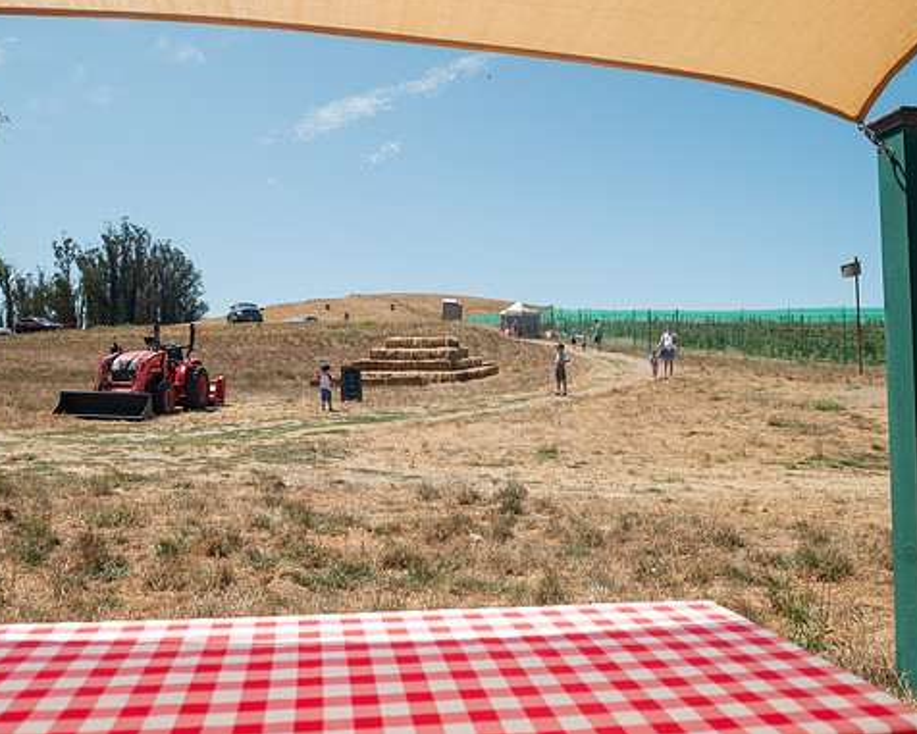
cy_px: 363
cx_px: 441
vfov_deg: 45.8
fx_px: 869
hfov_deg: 55.6
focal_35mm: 32
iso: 500
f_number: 4.5
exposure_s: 1/6400
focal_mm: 28
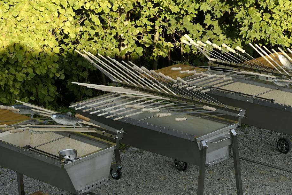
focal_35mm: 105
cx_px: 239
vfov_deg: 12.9
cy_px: 190
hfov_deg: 19.2
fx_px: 852
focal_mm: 50
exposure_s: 1/100
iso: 64
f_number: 5
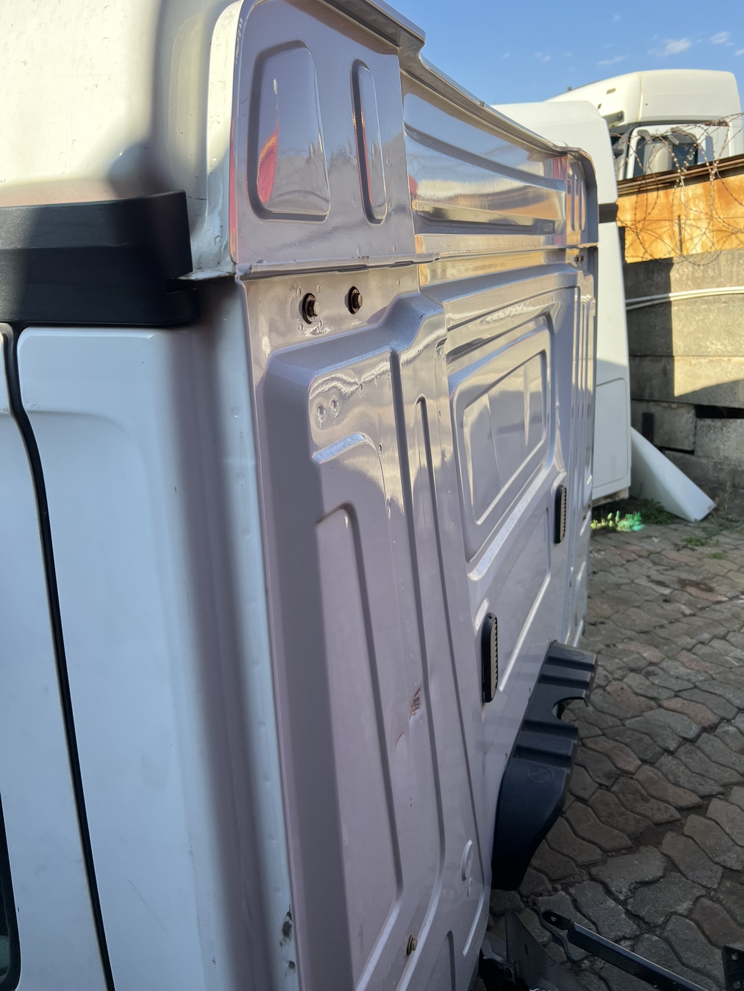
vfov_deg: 67.3
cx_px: 372
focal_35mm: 26
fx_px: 745
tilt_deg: -15.0
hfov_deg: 53.1
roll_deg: +4.8
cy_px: 496
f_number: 1.5
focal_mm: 5.7
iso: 50
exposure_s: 1/965
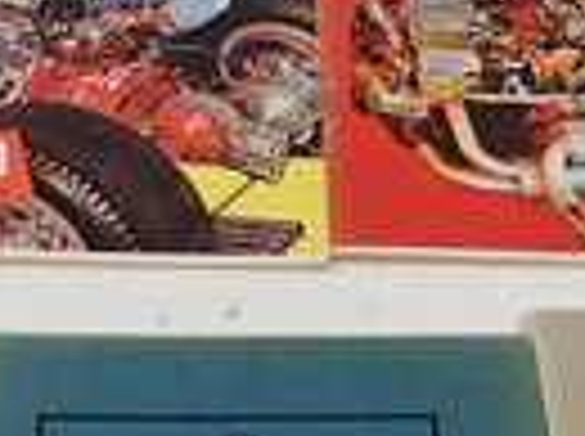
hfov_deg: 12.8
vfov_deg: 9.4
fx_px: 2598
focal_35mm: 154
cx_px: 104
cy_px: -121
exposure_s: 1/100
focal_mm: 4.5
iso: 100
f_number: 2
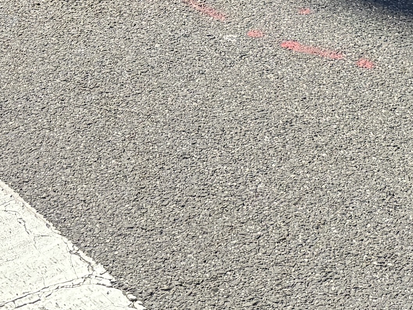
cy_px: -414
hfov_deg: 15.0
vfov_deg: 10.1
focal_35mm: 130
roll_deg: +0.8
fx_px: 1551
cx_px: 34
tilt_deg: -8.3
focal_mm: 6.76
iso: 80
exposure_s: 1/2611
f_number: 1.78
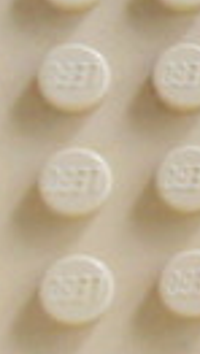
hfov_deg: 6.2
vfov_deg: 12.6
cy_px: 141
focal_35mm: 170
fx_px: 1598
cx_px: 749
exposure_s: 1/60
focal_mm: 5.8
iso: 400
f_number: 3.5
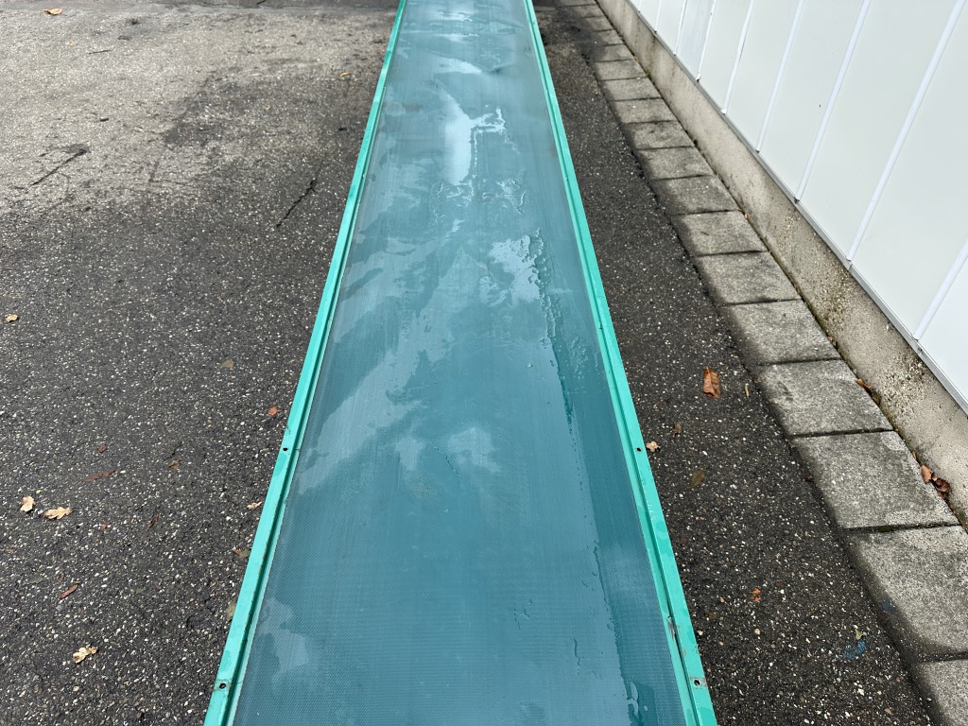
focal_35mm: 24
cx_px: 484
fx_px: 671
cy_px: 363
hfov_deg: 71.6
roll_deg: -1.0
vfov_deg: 56.8
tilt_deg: -42.0
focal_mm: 6.86
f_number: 1.78
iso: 80
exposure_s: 1/454
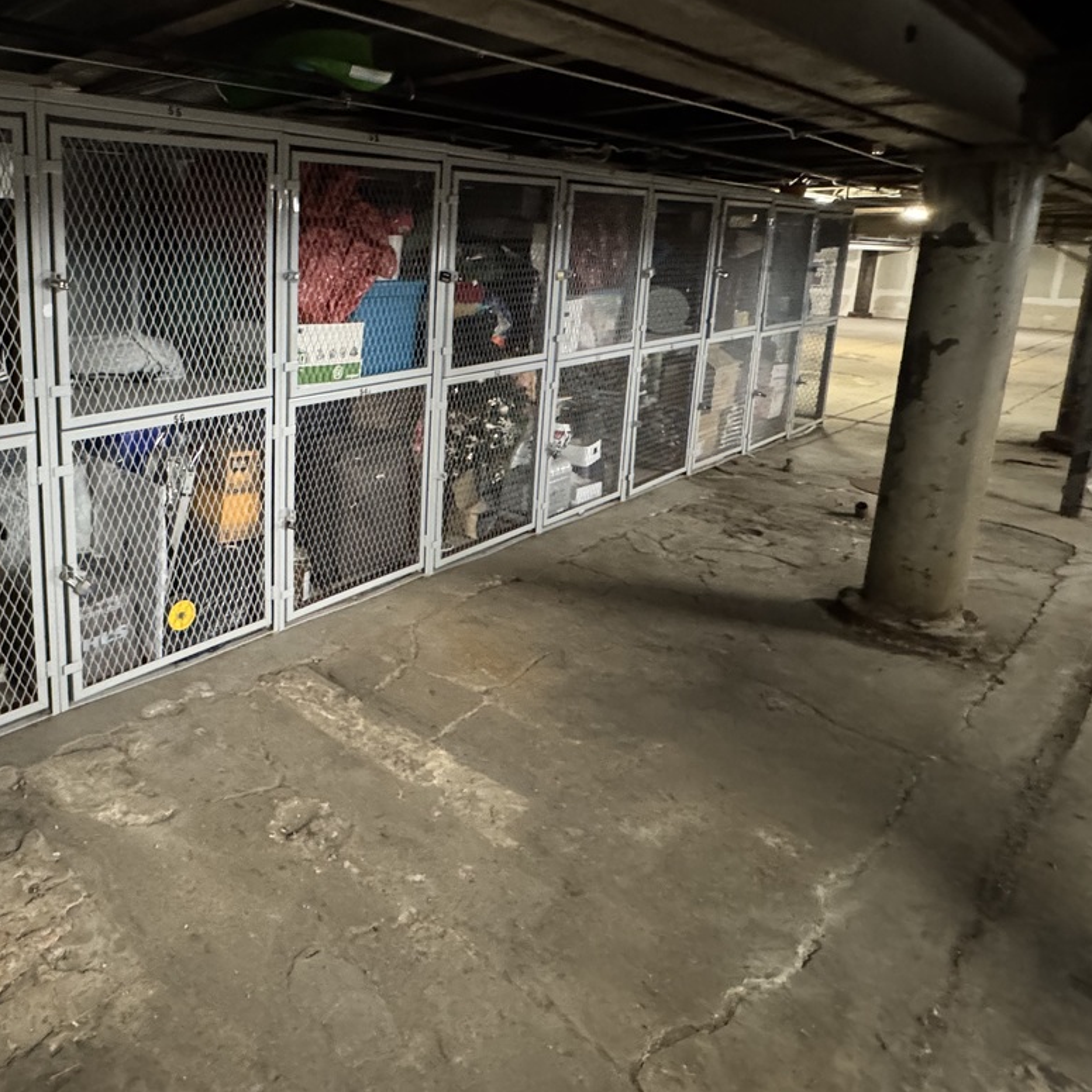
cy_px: 389
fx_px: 821
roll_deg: -1.2
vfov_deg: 65.9
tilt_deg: -11.3
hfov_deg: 61.6
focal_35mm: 23
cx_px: 217
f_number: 2.2
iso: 1250
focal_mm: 2.22
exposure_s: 1/30
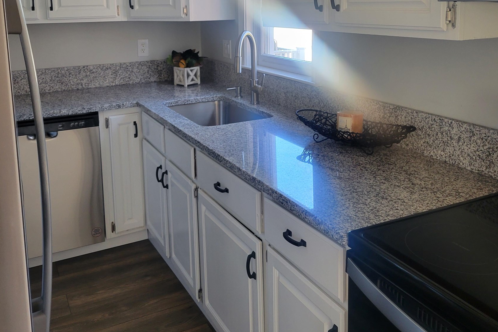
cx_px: 253
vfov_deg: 34.8
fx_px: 512
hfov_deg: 51.9
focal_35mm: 37
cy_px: 67
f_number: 1.8
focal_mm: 5.4
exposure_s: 1/120
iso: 200
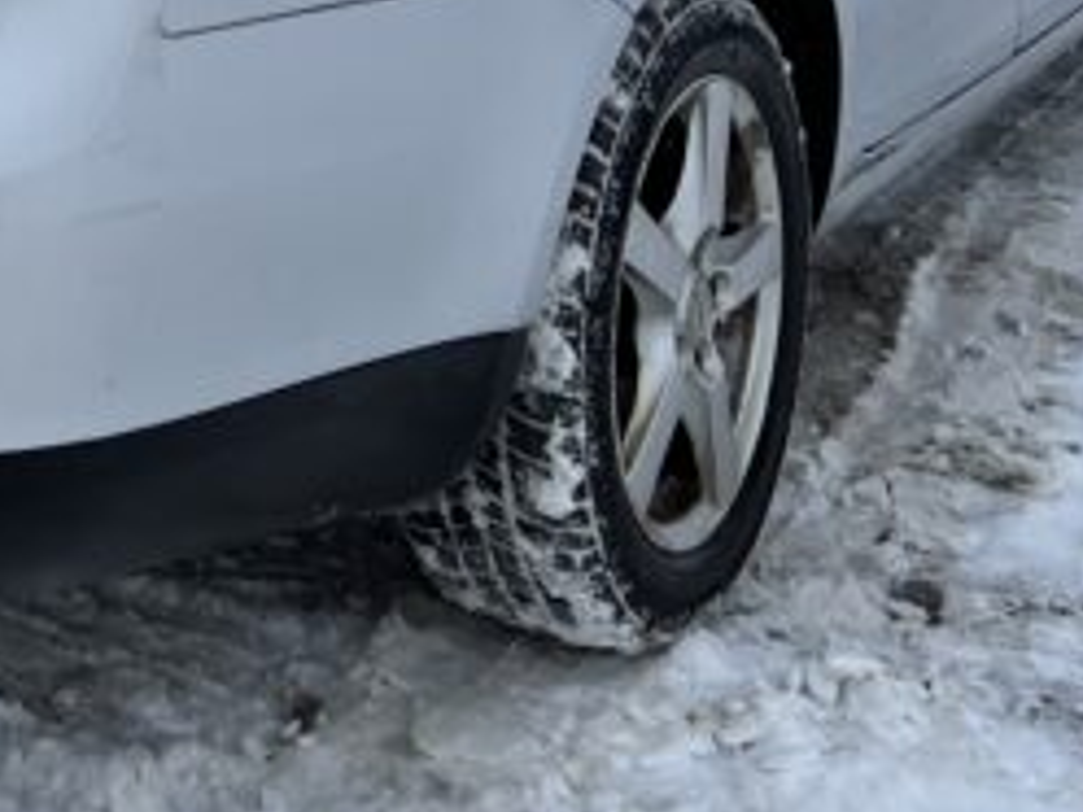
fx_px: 2628
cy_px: -380
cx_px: 57
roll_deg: -0.6
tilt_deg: -6.7
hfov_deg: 22.6
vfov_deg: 16.2
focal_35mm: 84
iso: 80
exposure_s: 1/100
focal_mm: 5.7
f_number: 1.5
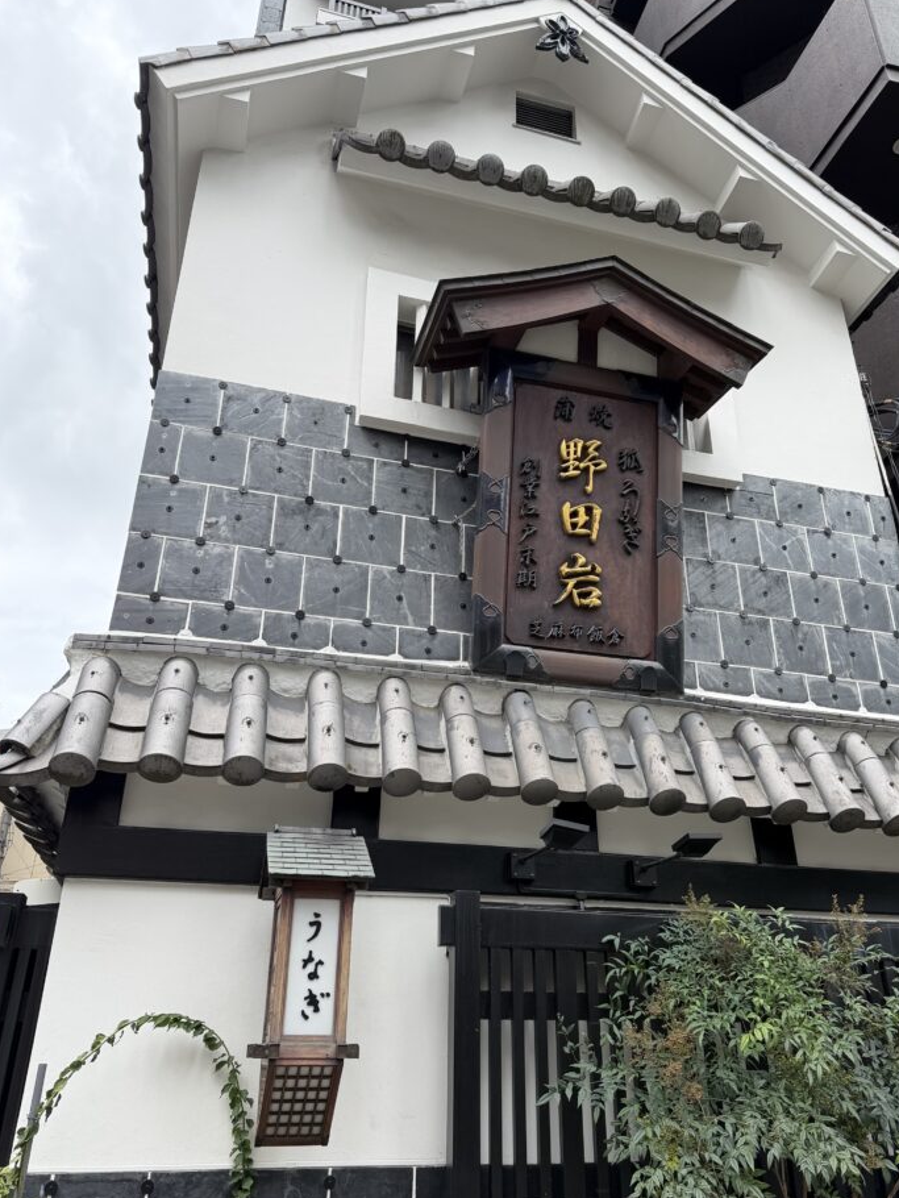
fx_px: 935
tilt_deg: +27.3
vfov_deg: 65.3
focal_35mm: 27
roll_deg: +0.1
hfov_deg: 51.3
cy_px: 615
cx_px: 492
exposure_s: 1/510
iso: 80
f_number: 1.78
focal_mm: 6.76
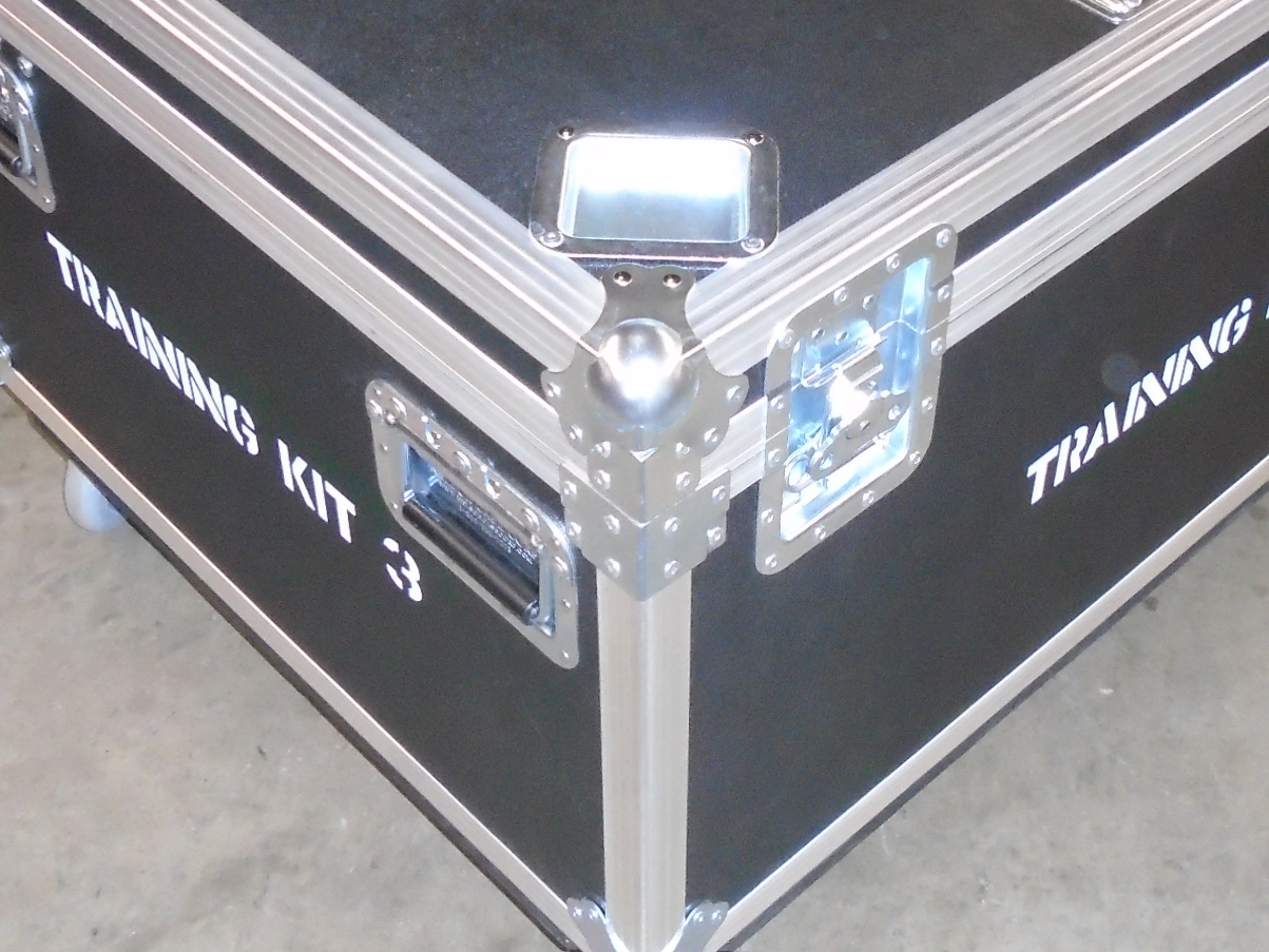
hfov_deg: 34.1
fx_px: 2054
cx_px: 813
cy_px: 324
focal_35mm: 56
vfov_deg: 26.0
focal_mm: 4.6
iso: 500
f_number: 3.2
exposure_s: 1/30
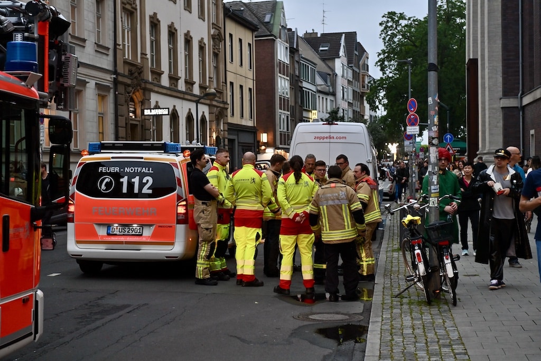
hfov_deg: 28.8
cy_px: 180
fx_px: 1052
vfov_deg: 19.5
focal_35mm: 70
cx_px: 270
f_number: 4
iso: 2000
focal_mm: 70
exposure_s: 1/100
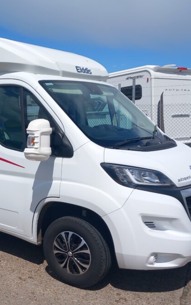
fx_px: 367
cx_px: 10
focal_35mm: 44
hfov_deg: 27.8
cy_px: 156
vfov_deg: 45.3
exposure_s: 1/1289
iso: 20
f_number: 1.8
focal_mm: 4
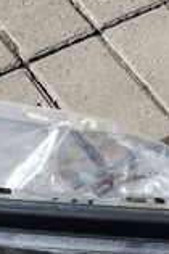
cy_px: 287
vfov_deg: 19.3
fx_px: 713
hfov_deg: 13.2
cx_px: 190
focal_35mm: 101
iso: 50
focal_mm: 6.14
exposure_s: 1/360
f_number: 1.65
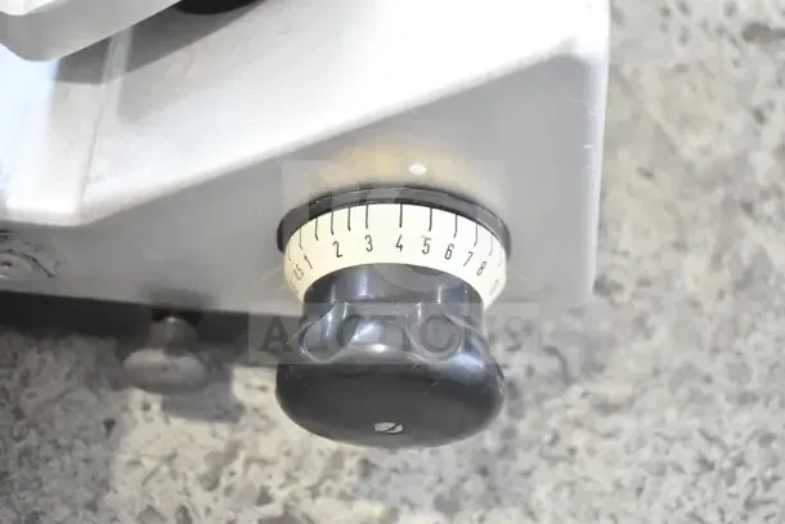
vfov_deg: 26.5
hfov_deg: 38.9
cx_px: 392
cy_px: 262
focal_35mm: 51
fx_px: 1112
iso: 1600
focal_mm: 34
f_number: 4.5
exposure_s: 1/50
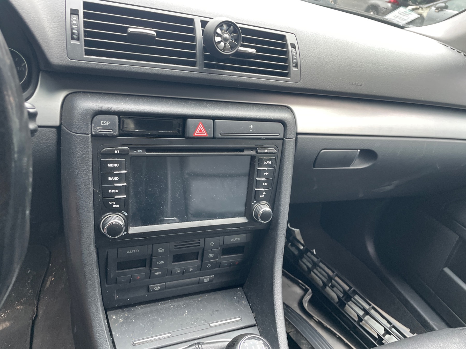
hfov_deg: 67.3
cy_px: 174
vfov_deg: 53.1
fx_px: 350
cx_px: 233
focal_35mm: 26
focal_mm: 4.2
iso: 200
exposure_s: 1/60
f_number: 1.6
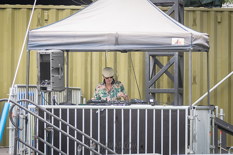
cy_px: 86
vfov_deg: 9.0
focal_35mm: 153
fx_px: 992
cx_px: 112
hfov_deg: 13.4
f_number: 2.8
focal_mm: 135
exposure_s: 1/200
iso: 200
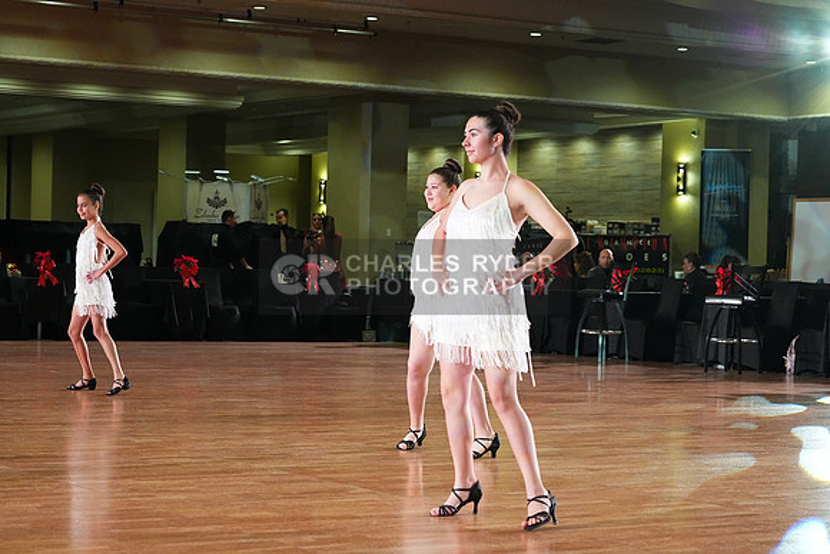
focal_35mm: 82
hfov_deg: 24.8
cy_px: 277
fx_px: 1891
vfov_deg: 16.7
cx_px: 415
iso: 8000
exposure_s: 1/400
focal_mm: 82
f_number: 6.3
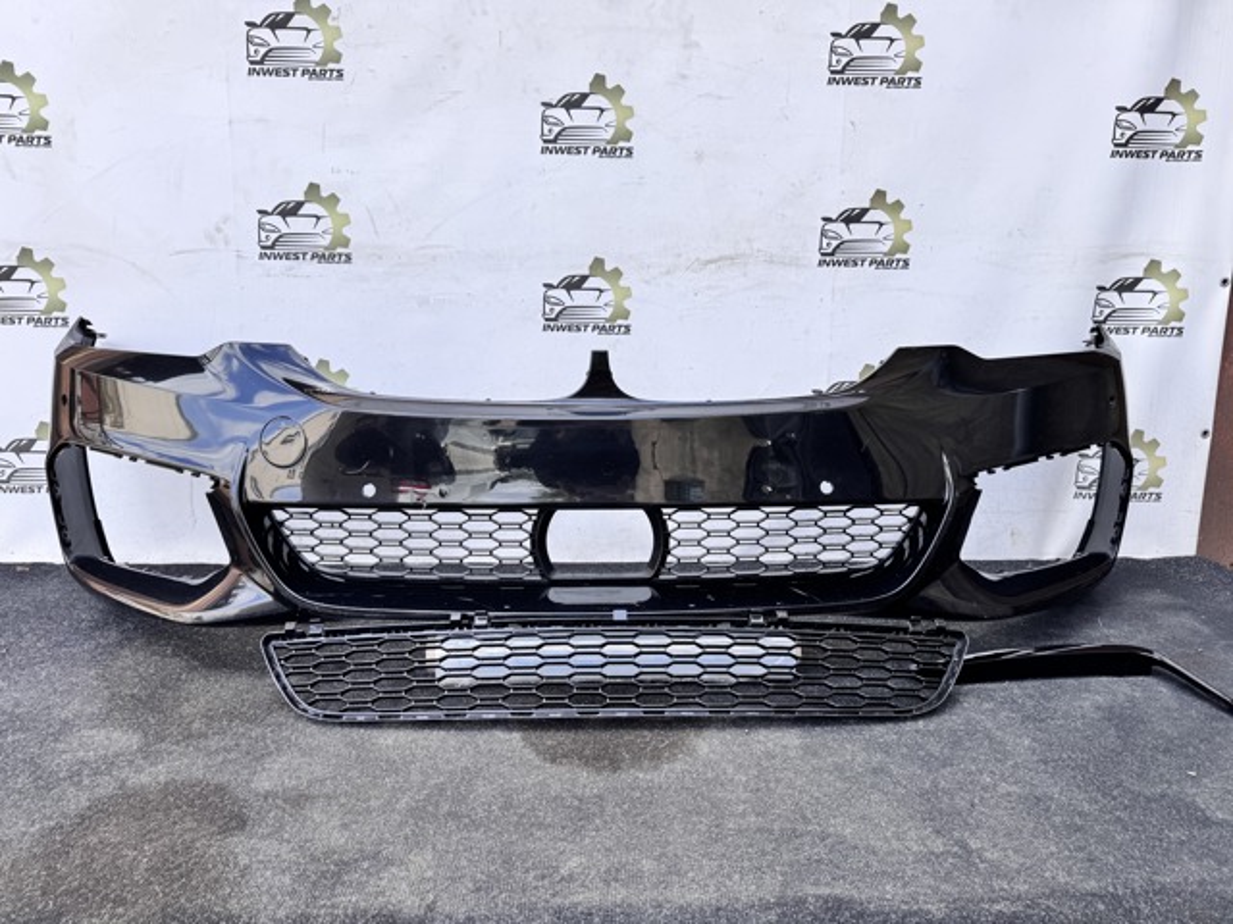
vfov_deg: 56.8
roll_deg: -0.8
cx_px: 616
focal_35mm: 24
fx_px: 855
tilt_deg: -11.0
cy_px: 462
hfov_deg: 71.6
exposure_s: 1/1059
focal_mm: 6.76
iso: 80
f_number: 1.78
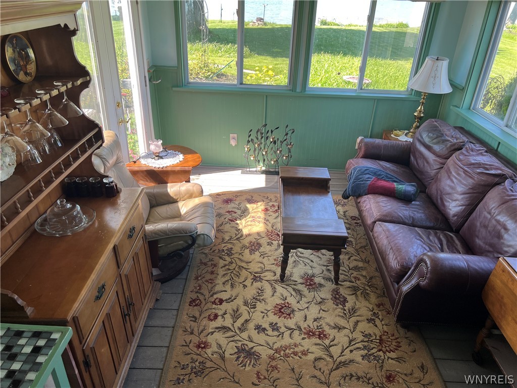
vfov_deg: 53.1
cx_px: 258
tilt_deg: -29.0
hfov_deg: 67.3
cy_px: 194
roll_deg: -3.3
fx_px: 388
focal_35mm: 26
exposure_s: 1/121
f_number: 1.5
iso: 32
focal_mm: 5.7
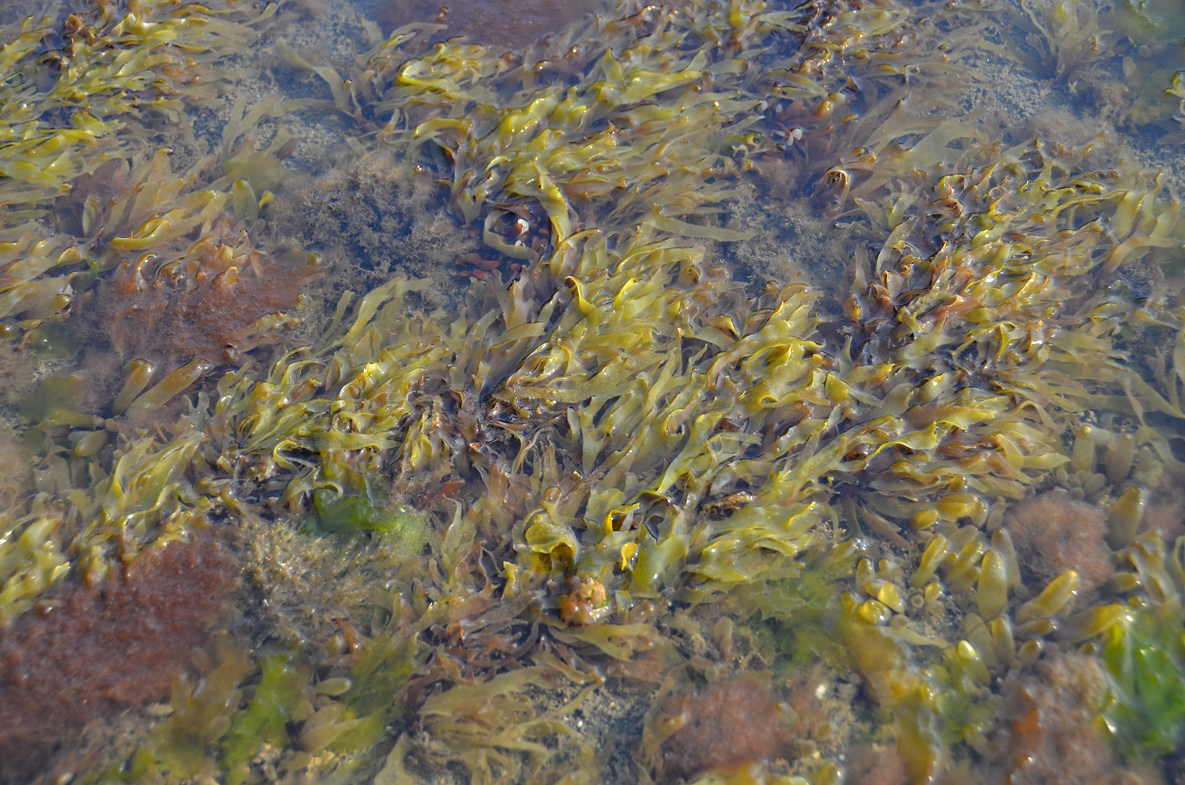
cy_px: 392
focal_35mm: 54
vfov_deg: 25.0
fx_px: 1774
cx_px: 592
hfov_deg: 36.9
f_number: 5.6
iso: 280
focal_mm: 36
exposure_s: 1/125
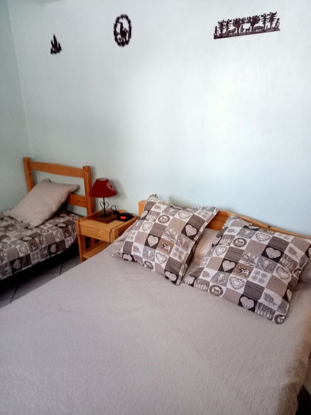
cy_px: 208
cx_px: 156
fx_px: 335
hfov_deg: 49.8
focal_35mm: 28
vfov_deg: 63.4
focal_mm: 3.46
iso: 882
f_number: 2.2
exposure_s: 1/33.3
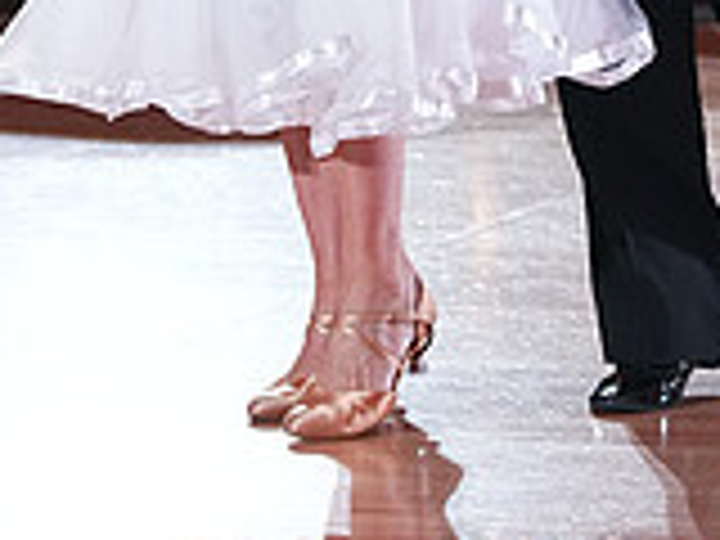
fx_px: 7113
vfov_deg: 4.3
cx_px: 286
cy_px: -320
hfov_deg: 5.8
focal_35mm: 342
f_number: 4.5
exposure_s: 1/400
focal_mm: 98
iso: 5000
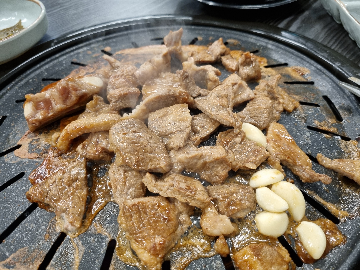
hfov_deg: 67.3
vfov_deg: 53.1
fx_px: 270
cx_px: 180
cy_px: 135
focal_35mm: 26
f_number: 1.8
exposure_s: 1/60
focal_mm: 5.4
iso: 200
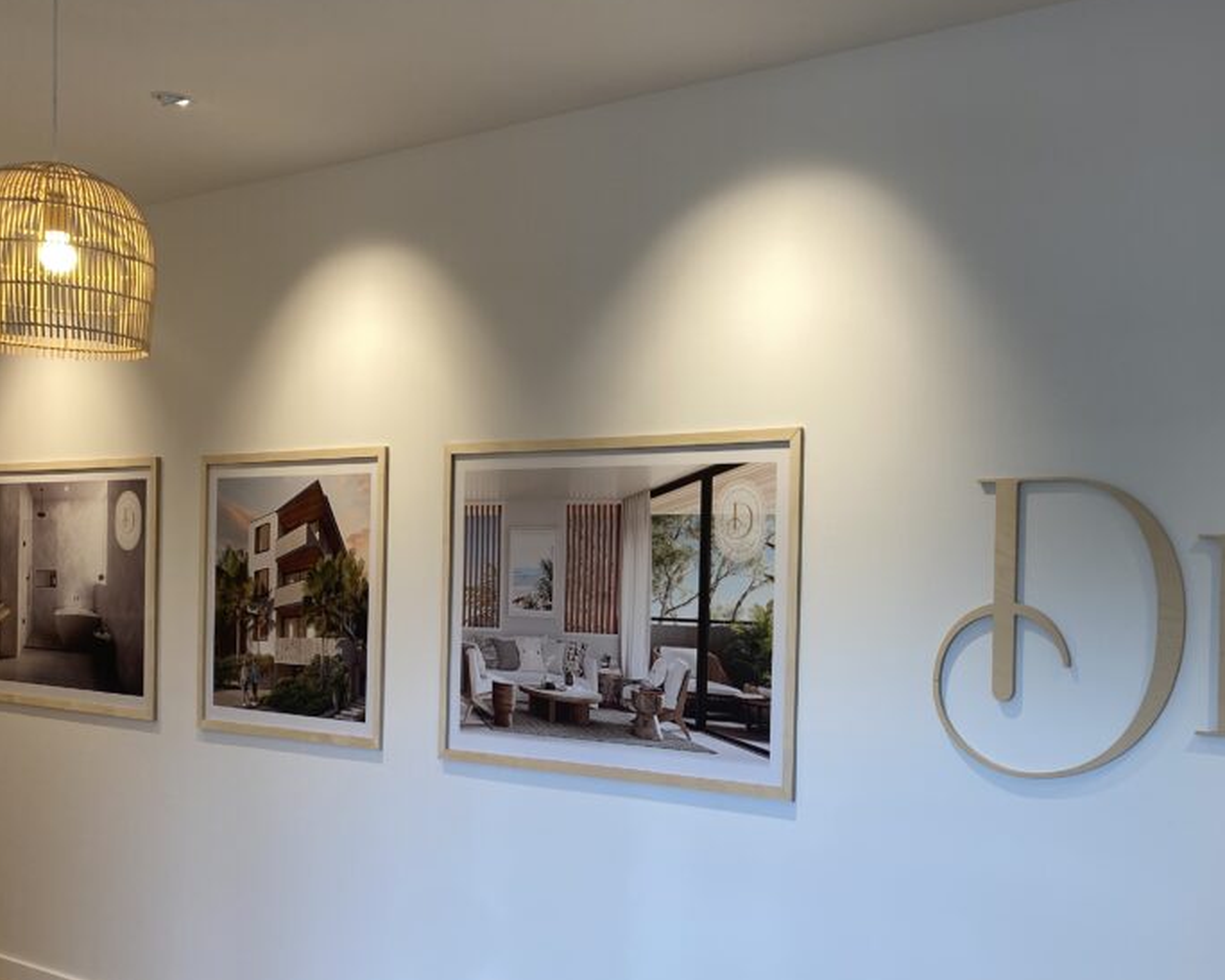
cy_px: 606
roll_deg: -1.0
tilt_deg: -1.5
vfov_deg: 38.9
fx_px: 1378
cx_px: 852
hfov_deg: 46.9
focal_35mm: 38
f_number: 1.8
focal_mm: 4.25
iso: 50
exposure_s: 1/100
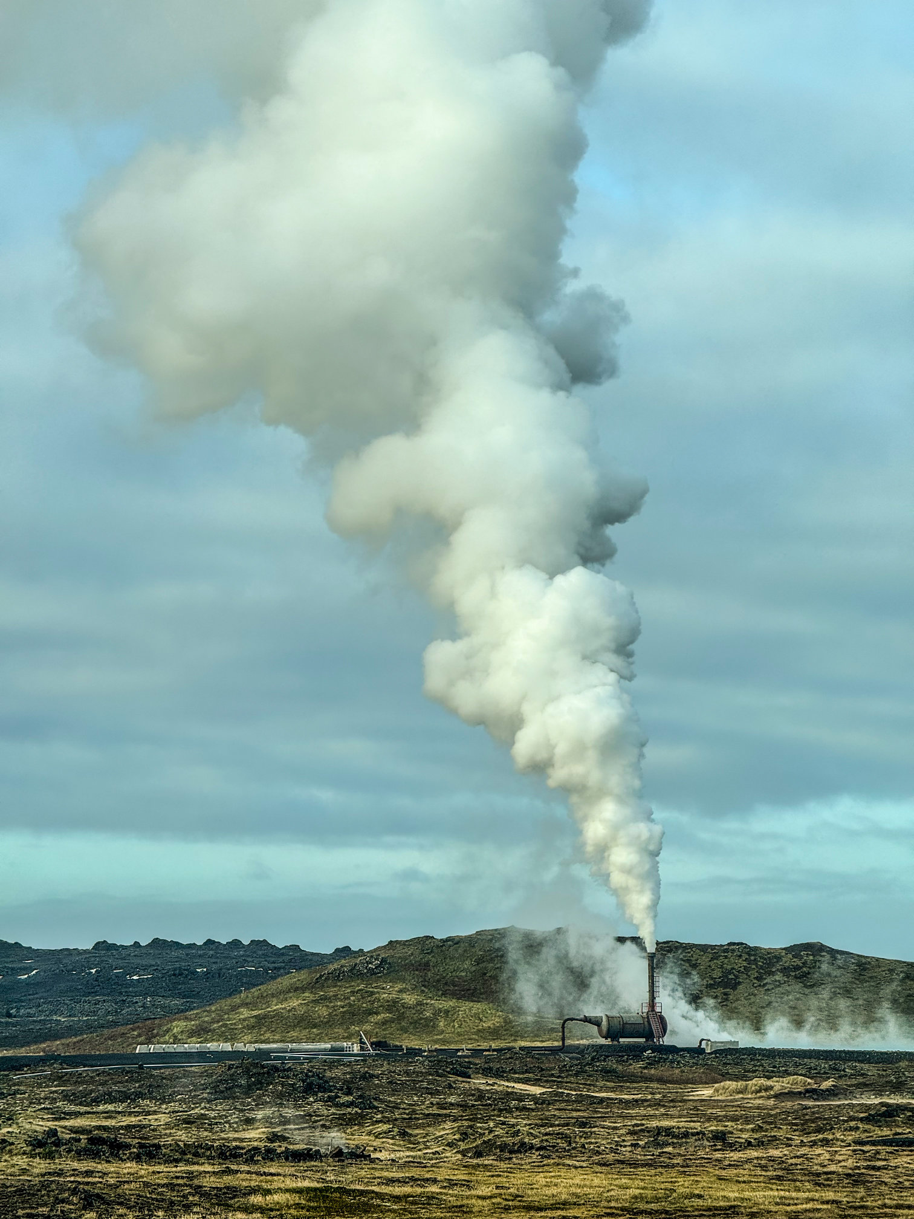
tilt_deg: +5.0
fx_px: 4225
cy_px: 610
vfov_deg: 16.4
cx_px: 457
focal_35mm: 120
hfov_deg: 12.3
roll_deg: +0.5
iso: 50
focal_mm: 15.66
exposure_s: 1/693
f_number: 2.8
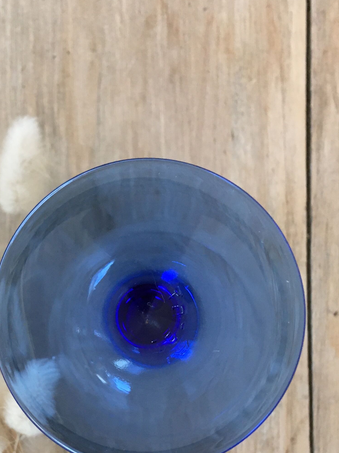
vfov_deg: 32.3
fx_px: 771
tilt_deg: -88.6
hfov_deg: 24.6
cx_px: 102
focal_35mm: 59
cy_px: 319
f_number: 2.2
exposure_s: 1/33
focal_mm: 4.15
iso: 125
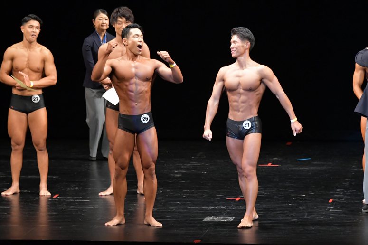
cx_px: 184
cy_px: 122
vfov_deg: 5.7
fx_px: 2452
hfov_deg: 8.6
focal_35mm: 240
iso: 4000
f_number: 5.6
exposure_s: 1/400
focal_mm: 160
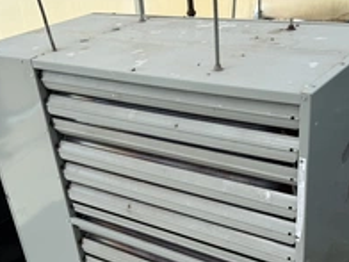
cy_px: 205
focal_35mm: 49
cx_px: 180
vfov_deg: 29.1
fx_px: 494
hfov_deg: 38.9
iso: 80
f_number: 1.78
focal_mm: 6.76
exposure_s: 1/1493
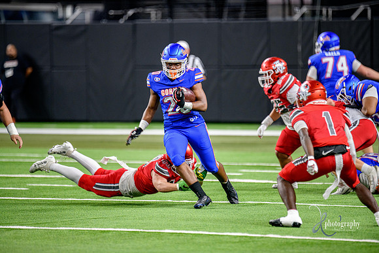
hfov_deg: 6.9
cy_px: 126
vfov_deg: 4.6
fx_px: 3159
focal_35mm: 300
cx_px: 190
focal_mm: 300
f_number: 2.8
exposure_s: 1/400
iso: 1250
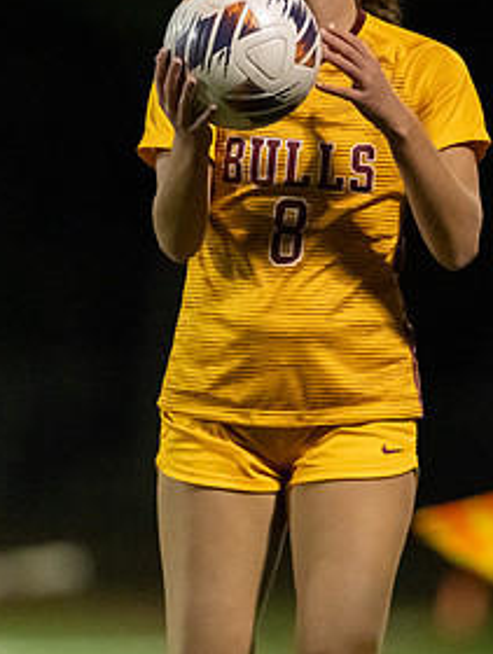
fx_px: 16206
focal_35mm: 856
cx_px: 298
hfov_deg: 1.7
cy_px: 246
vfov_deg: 2.3
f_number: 2.8
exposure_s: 1/1000
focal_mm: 300
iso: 16000
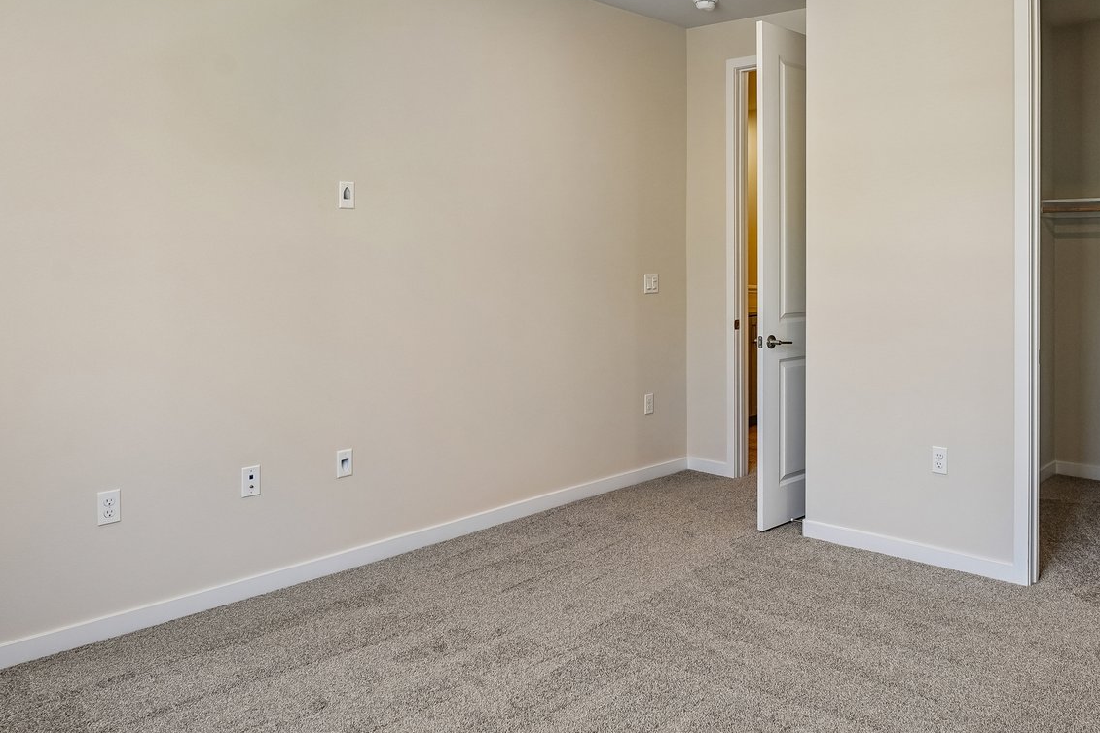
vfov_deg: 44.3
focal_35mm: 29
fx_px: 891
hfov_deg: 61.8
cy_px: 268
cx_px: 731
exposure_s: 1/60
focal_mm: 16.1
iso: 400
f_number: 8
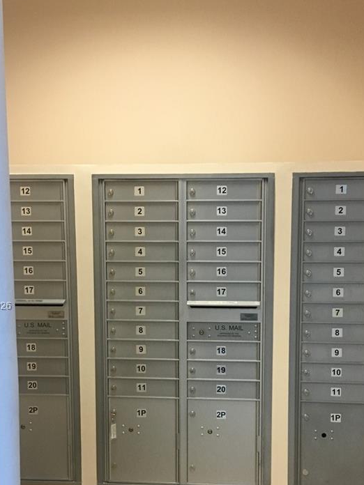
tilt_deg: -6.5
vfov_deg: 37.9
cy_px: 307
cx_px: 196
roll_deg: -0.2
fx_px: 701
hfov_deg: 29.1
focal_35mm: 50
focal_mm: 4.15
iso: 125
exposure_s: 1/30
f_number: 2.2
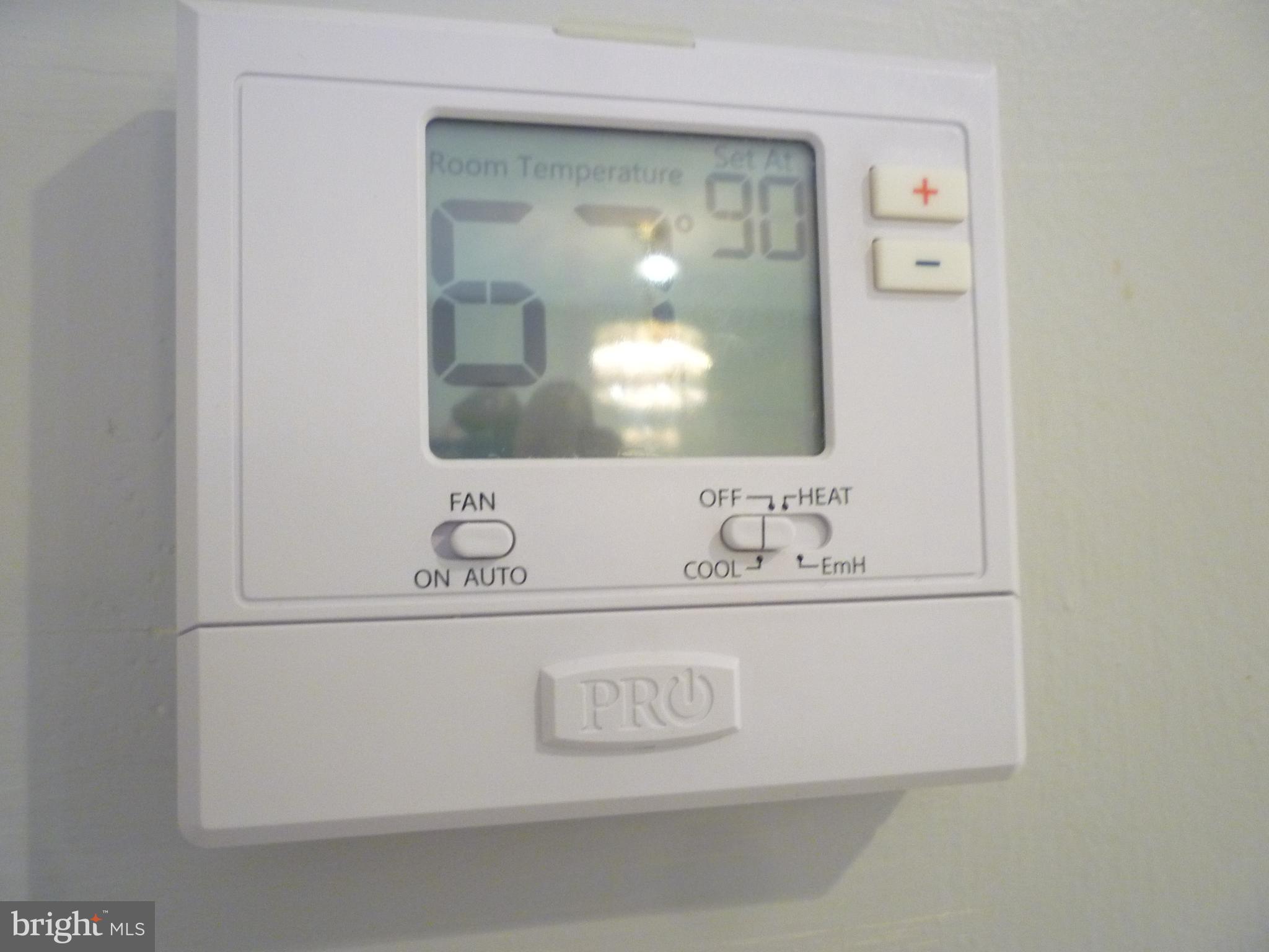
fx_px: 1063
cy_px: 476
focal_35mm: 29
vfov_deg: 48.2
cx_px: 634
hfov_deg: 61.7
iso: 400
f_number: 3.3
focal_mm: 5.2
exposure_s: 1/15
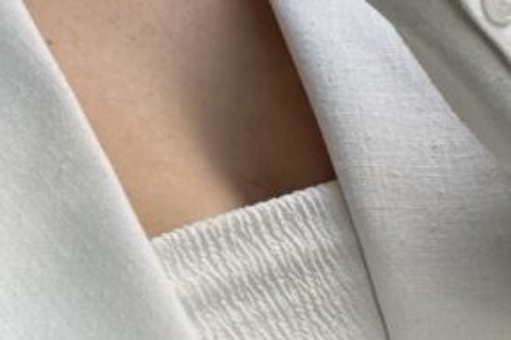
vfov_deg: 6.1
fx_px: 3163
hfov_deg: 9.2
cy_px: 299
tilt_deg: -21.7
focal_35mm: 223
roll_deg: +2.0
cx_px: 497
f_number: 1.78
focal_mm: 6.86
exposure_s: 1/196
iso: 64
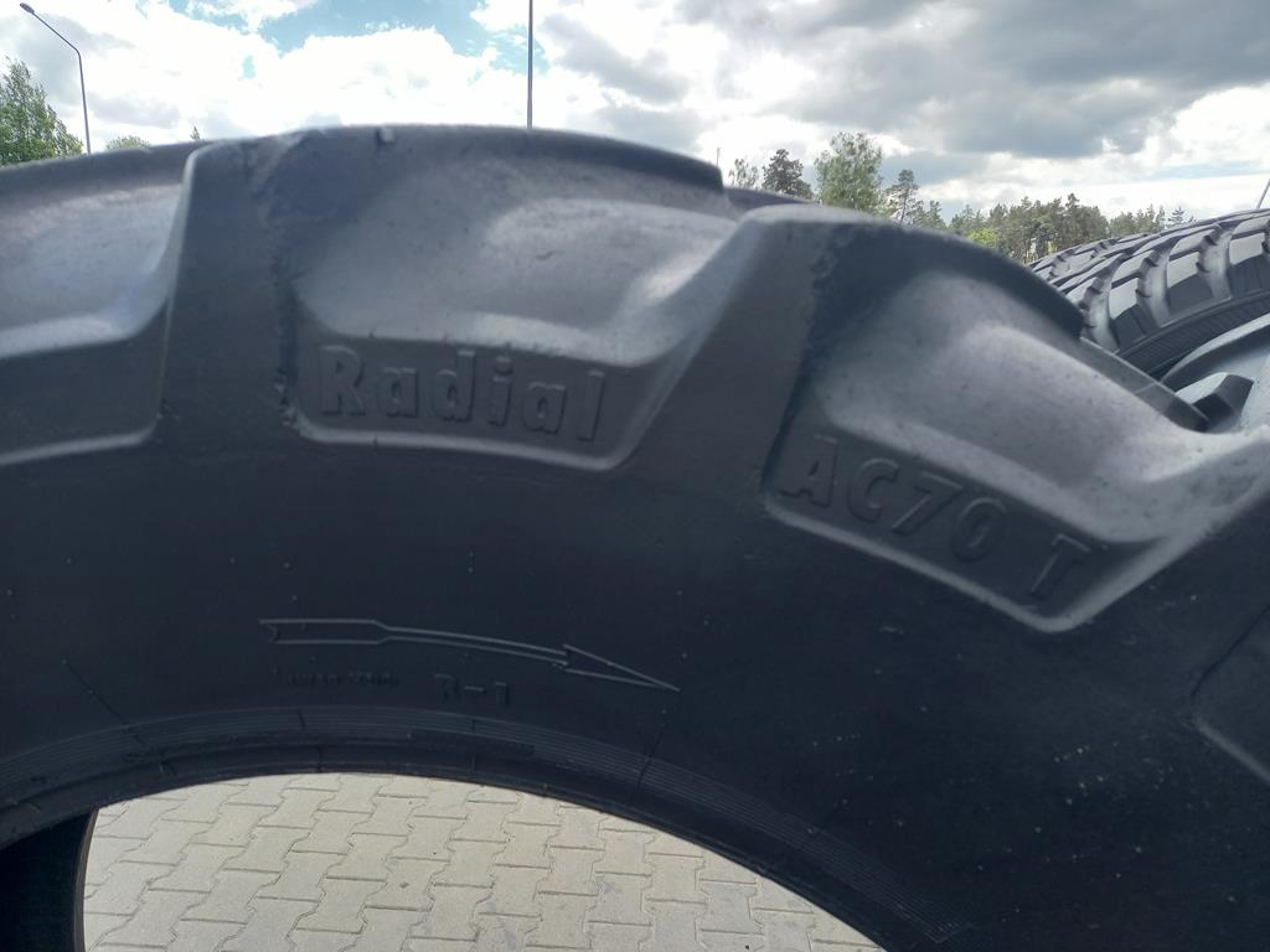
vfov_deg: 54.9
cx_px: 635
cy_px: 476
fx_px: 917
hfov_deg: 69.4
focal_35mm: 25
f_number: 1.8
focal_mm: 4.65
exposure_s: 1/181
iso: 50
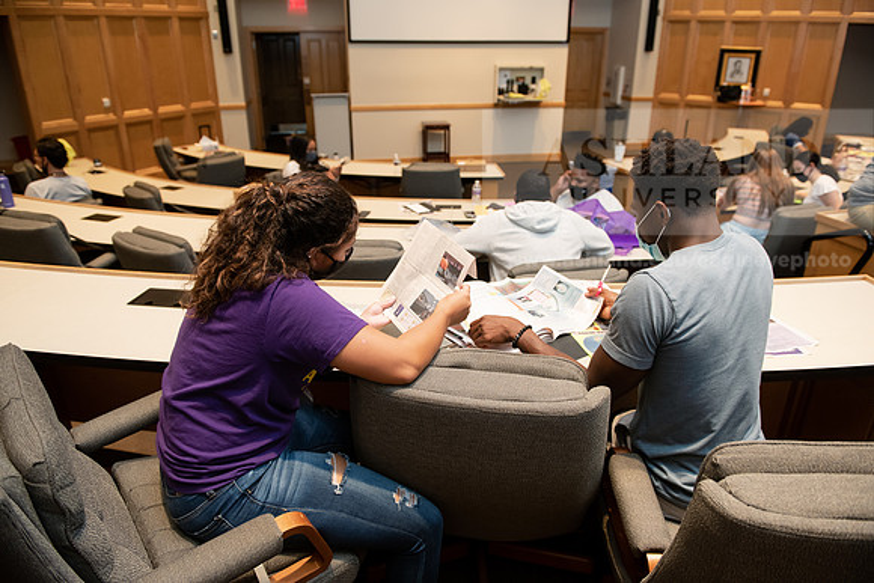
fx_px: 583
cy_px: 292
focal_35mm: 24
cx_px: 437
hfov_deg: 73.7
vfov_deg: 53.2
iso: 800
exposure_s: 1/125
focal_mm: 24
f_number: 3.5
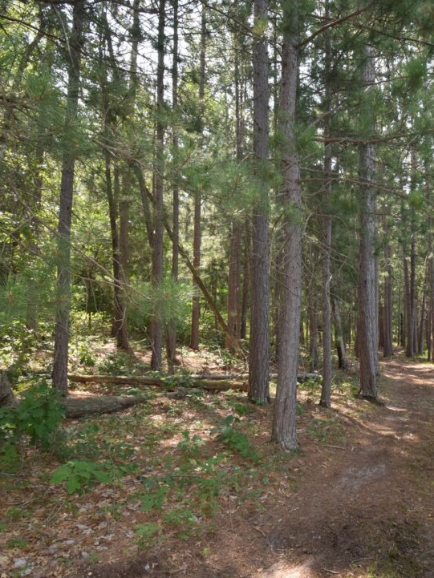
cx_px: 358
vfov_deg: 71.5
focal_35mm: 24
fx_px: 401
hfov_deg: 52.5
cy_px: 313
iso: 320
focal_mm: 10
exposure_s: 1/80
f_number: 10
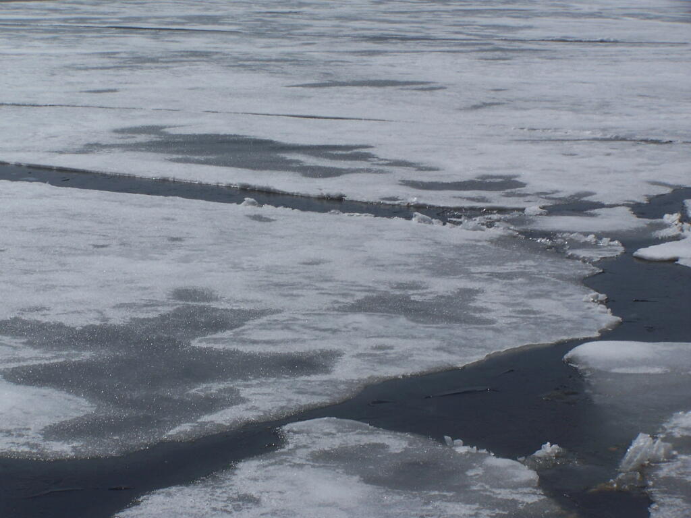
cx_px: 346
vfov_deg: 14.1
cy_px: 259
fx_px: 2096
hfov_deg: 18.7
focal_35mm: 105
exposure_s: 1/1600
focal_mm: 17.5
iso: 80
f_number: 6.3
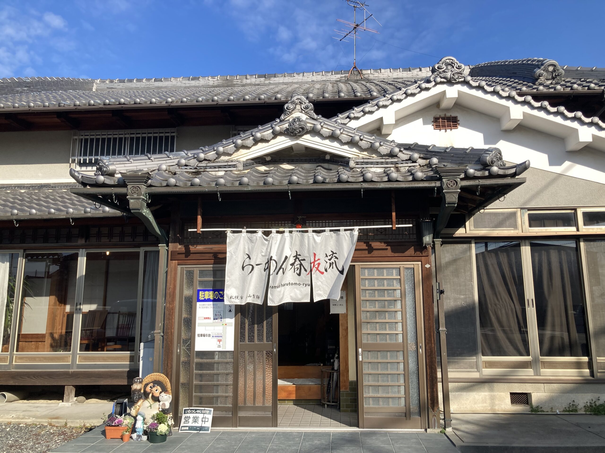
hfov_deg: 63.4
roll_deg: -0.7
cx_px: 302
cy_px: 226
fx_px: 489
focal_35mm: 28
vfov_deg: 49.7
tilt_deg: +10.9
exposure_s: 1/1919
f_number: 1.8
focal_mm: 3.99
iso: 20
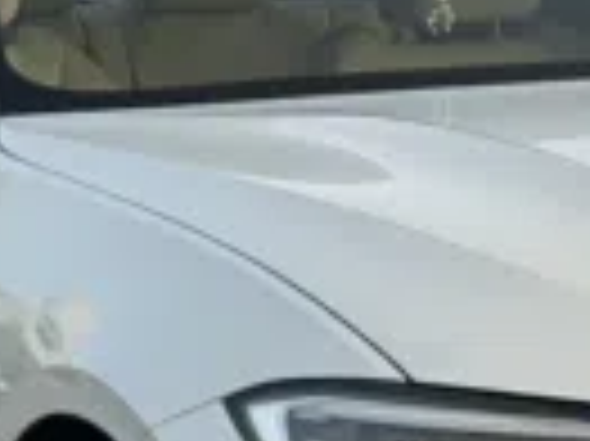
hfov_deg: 8.4
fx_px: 3985
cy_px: 351
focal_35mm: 234
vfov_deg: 6.3
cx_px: 685
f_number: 1.78
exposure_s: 1/939
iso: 64
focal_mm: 6.76
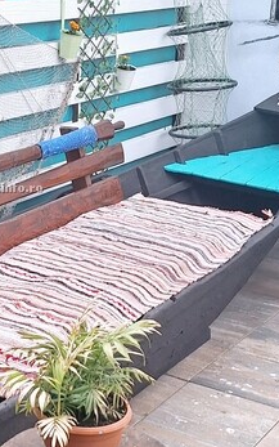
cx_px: -4
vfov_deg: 28.5
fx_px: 876
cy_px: 162
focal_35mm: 72
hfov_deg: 17.7
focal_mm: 5.54
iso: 40
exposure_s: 1/227
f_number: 1.8
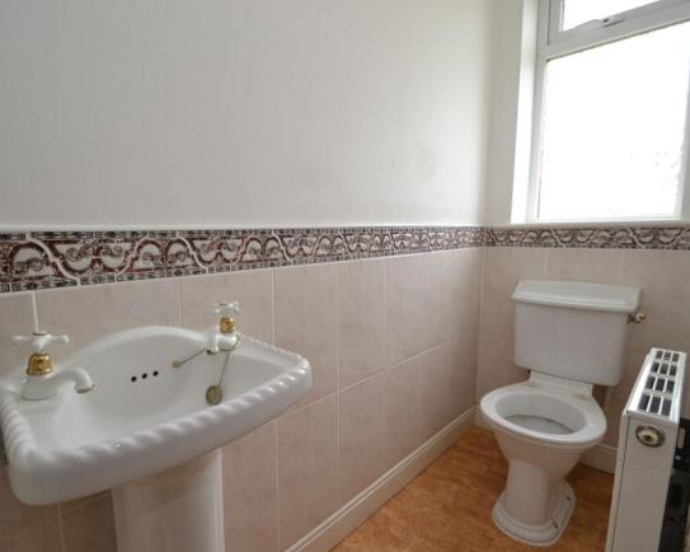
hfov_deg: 89.1
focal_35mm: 17
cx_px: 295
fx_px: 347
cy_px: 277
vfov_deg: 76.9
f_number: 5
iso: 400
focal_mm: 10
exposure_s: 1/100
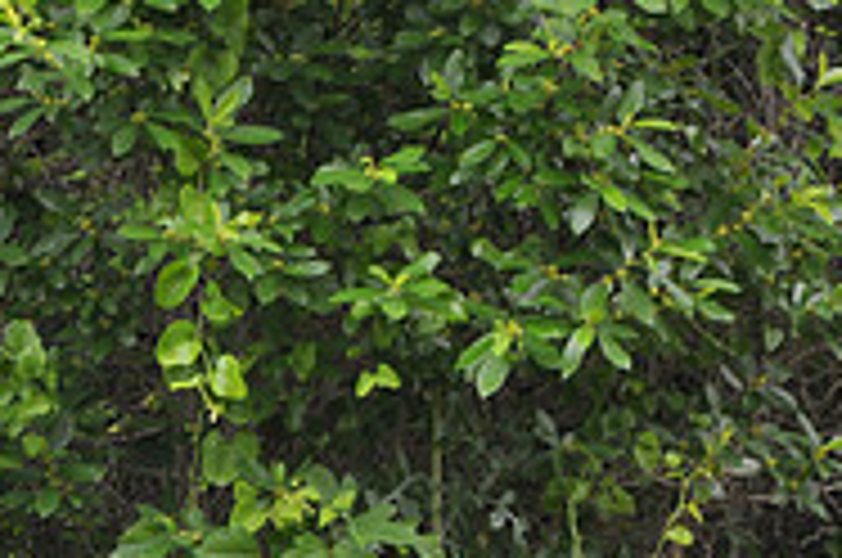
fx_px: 9236
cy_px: 542
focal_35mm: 396
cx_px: -131
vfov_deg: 3.5
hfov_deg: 5.2
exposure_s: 1/60
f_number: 5.6
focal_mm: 85
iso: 400
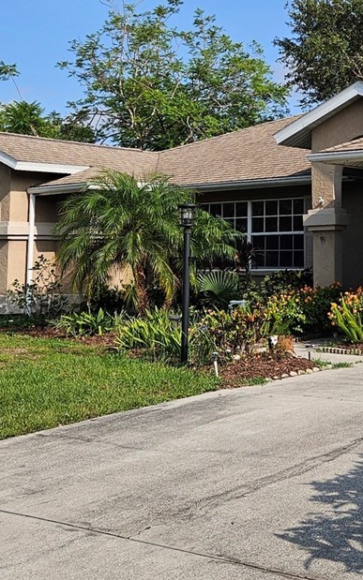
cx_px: 357
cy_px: 138
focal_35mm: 63
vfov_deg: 31.8
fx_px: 997
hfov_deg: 20.0
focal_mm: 5.4
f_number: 1.8
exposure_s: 1/2259
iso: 25
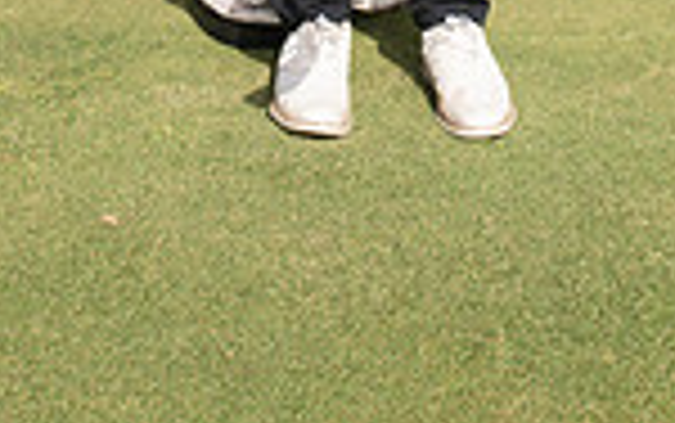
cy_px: -531
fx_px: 1970
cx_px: 369
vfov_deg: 10.8
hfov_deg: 19.4
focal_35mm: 107
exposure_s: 1/400
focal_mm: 35
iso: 100
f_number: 6.3
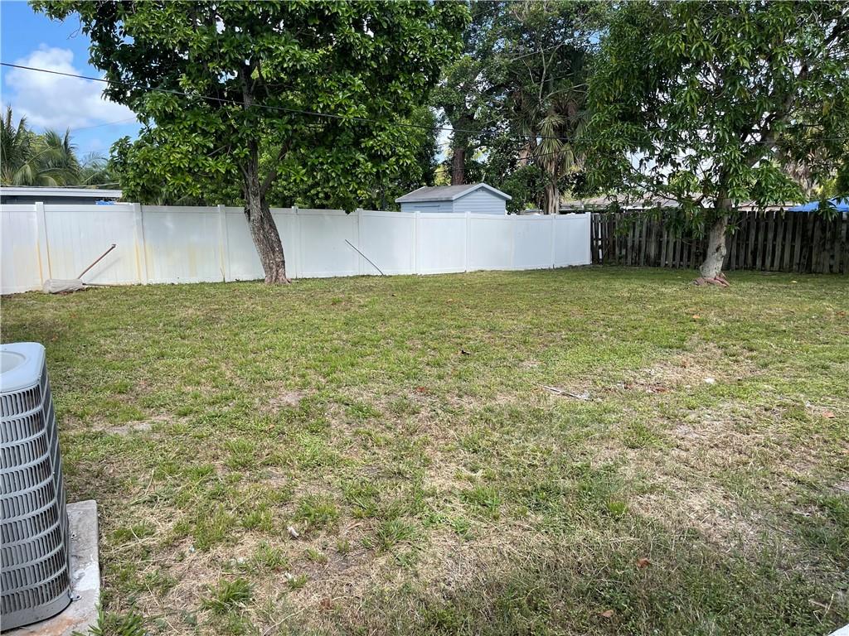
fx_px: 638
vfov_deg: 53.1
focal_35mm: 26
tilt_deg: -8.6
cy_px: 318
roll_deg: +0.2
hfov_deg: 67.3
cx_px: 424
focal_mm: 5.1
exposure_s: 1/1294
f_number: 1.6
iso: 32
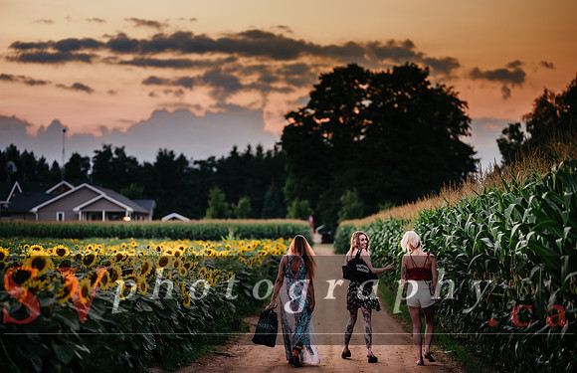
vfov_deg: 14.6
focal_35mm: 92
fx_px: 1454
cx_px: 289
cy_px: 194
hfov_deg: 22.4
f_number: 2
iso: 100
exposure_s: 1/125
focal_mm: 110
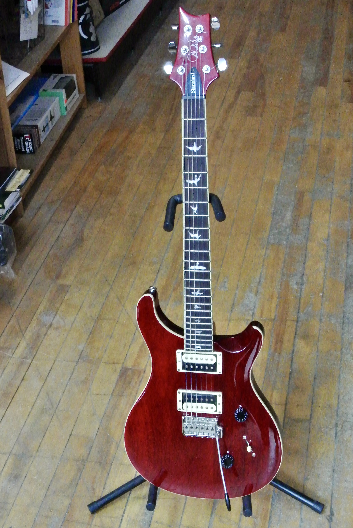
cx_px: 176
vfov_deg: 41.9
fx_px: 689
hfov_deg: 28.7
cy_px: 264
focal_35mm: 47
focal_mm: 17.5
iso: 2500
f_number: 4.5
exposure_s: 1/15
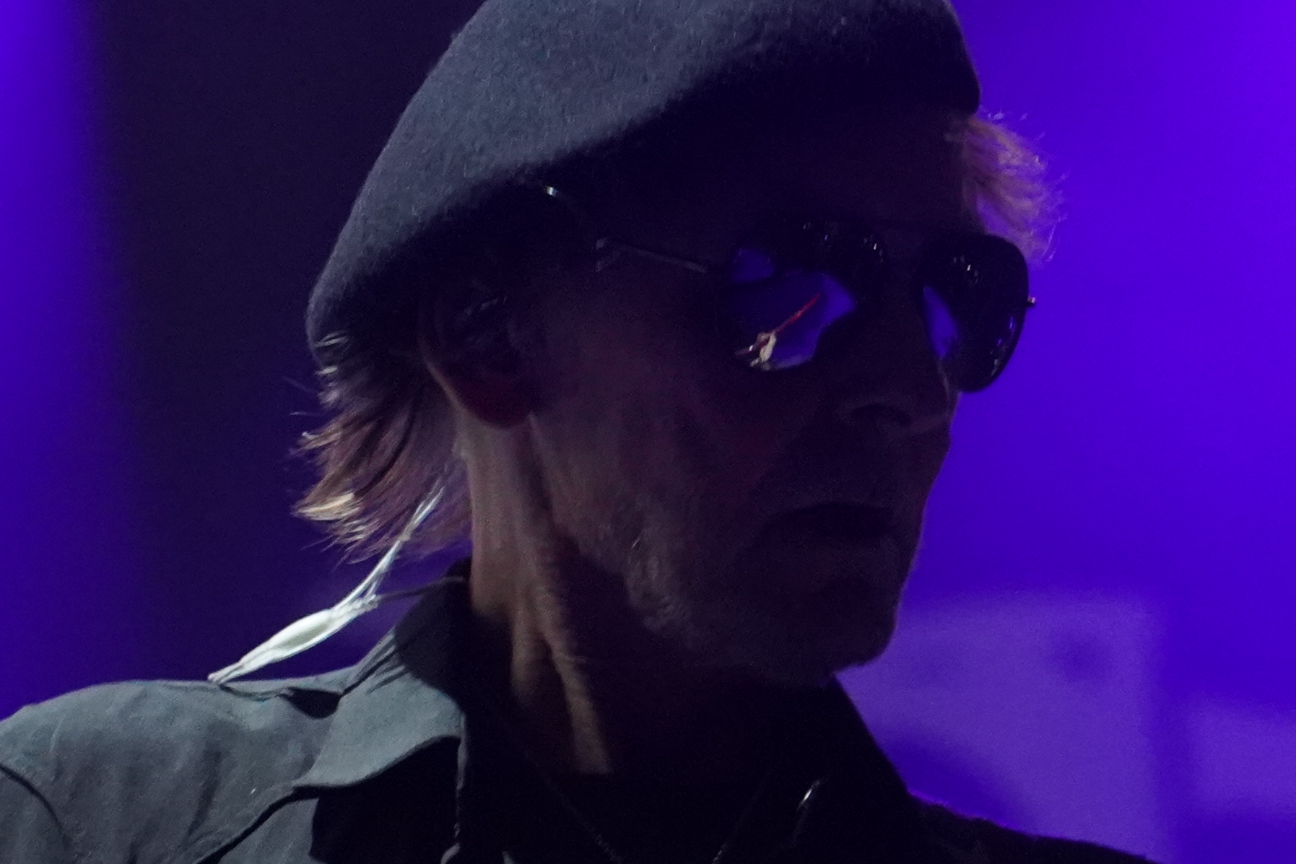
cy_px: 1303
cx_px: 1136
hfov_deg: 5.9
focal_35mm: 351
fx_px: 12636
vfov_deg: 3.9
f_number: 4
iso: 8000
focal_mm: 105
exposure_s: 1/160
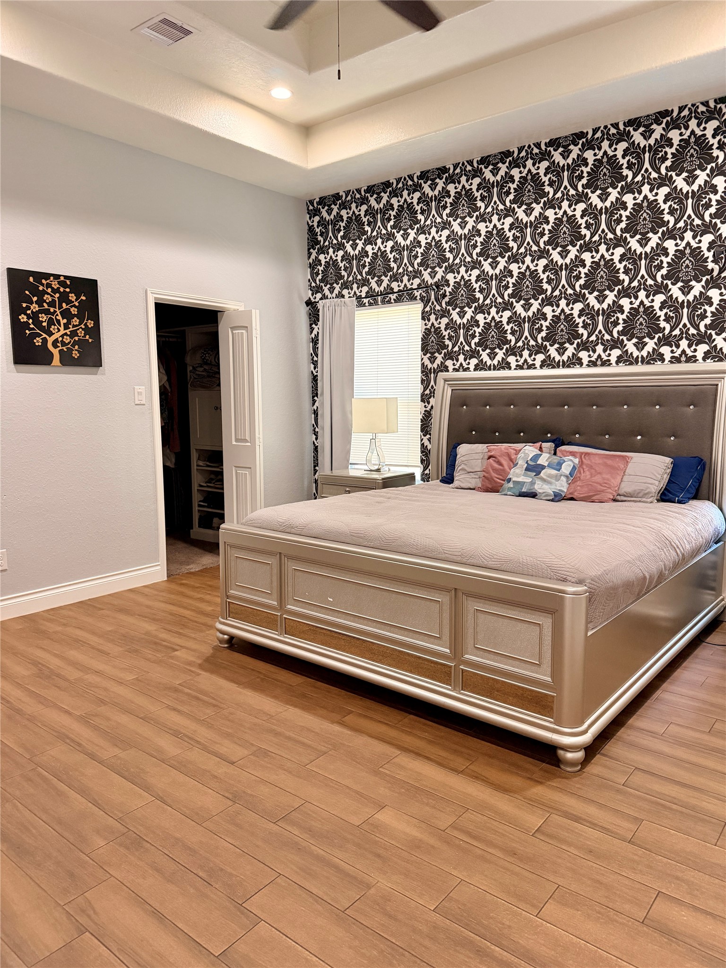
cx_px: 363
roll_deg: +0.4
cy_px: 484
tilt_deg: -5.6
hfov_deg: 56.8
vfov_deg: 71.6
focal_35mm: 24
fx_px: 671
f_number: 1.78
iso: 500
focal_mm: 6.76
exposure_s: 1/60
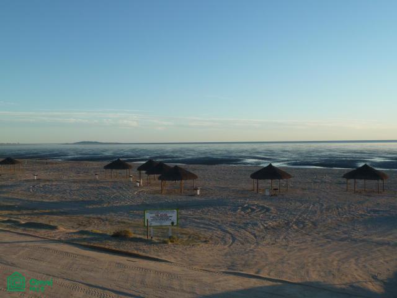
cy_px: 149
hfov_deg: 50.1
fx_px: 424
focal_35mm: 37
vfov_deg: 38.7
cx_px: 198
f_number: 4
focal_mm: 6.1
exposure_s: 1/320
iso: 80
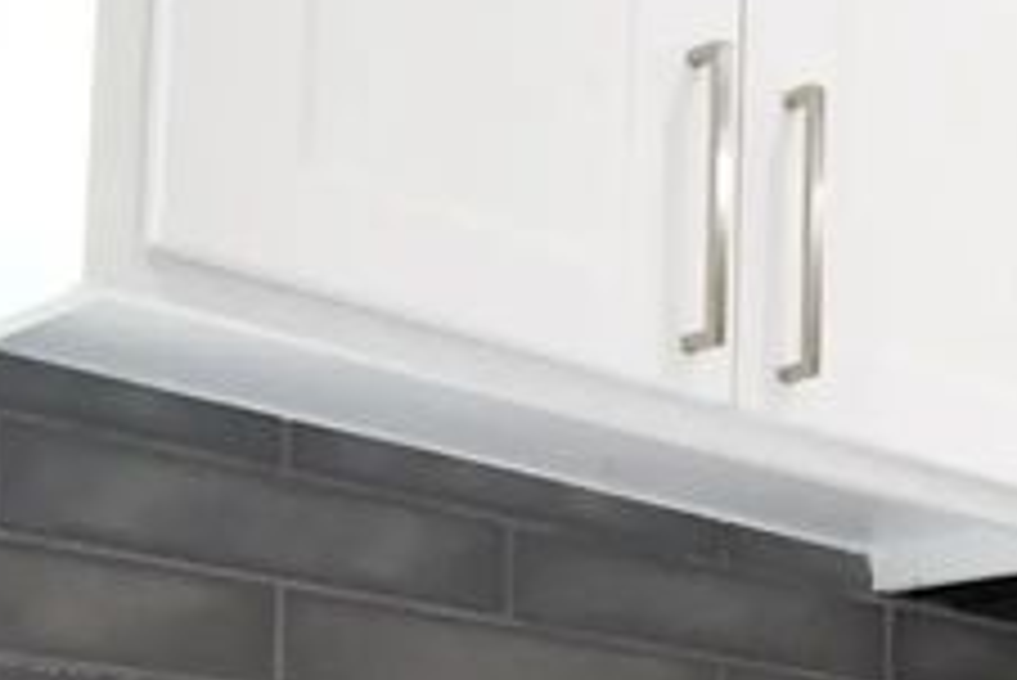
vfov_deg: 18.0
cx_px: 1989
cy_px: 1011
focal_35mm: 68
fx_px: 1922
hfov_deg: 19.2
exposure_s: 1/160
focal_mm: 10
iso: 1250
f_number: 4.5
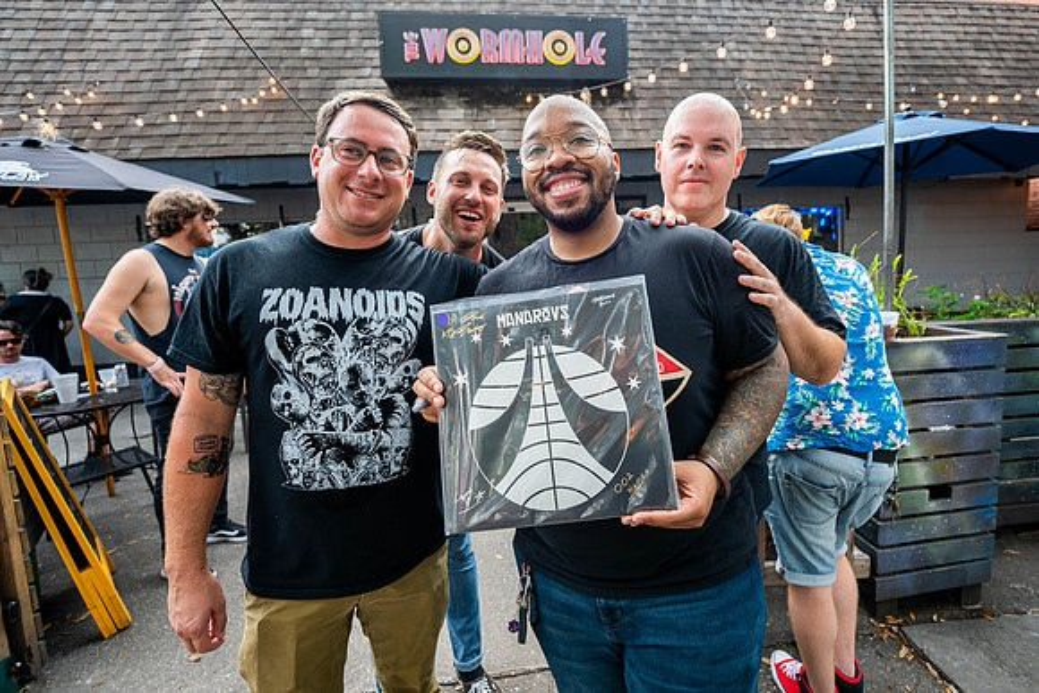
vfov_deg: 74.4
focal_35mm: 16
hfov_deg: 97.1
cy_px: 311
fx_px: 455
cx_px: 579
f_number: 2.8
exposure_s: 1/125
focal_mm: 14
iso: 320
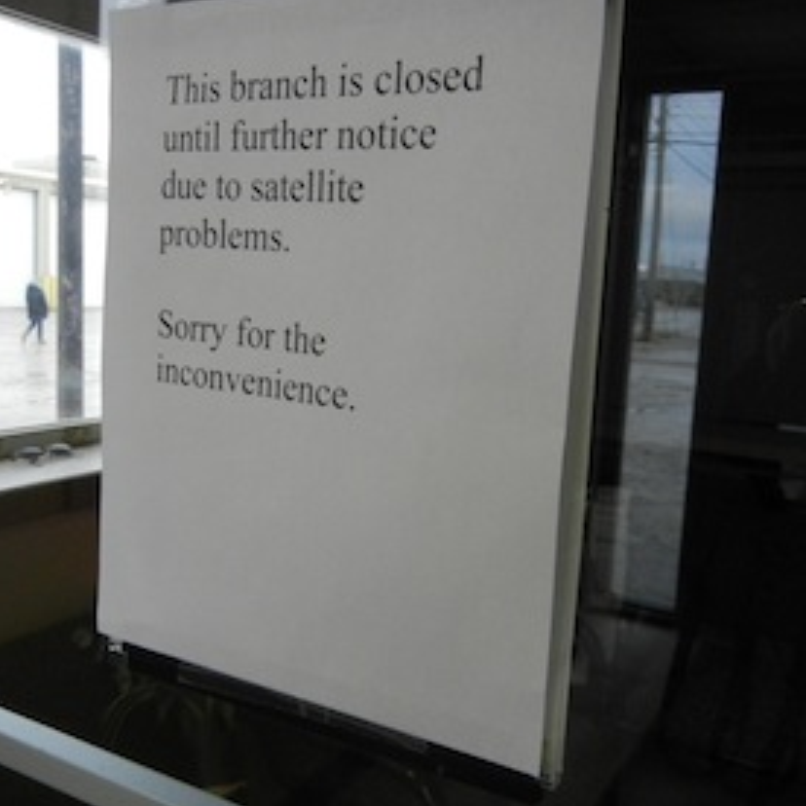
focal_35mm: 36
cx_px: 352
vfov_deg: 46.0
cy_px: 399
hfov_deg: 45.9
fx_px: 948
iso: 800
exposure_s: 1/150
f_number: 3.5
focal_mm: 5.4
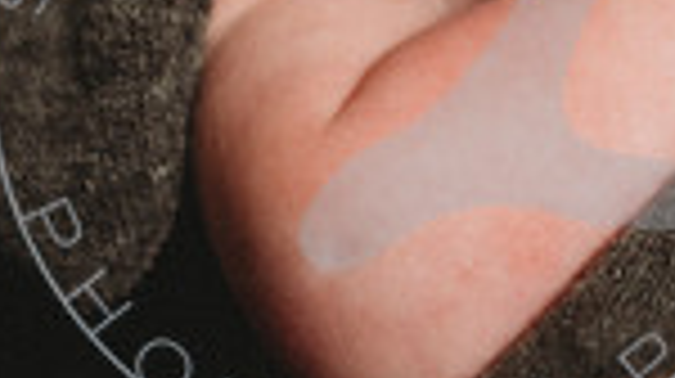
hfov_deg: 11.8
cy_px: -279
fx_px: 3254
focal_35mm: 182
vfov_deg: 6.5
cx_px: 608
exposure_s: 1/125
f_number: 2.8
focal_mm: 58
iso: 400
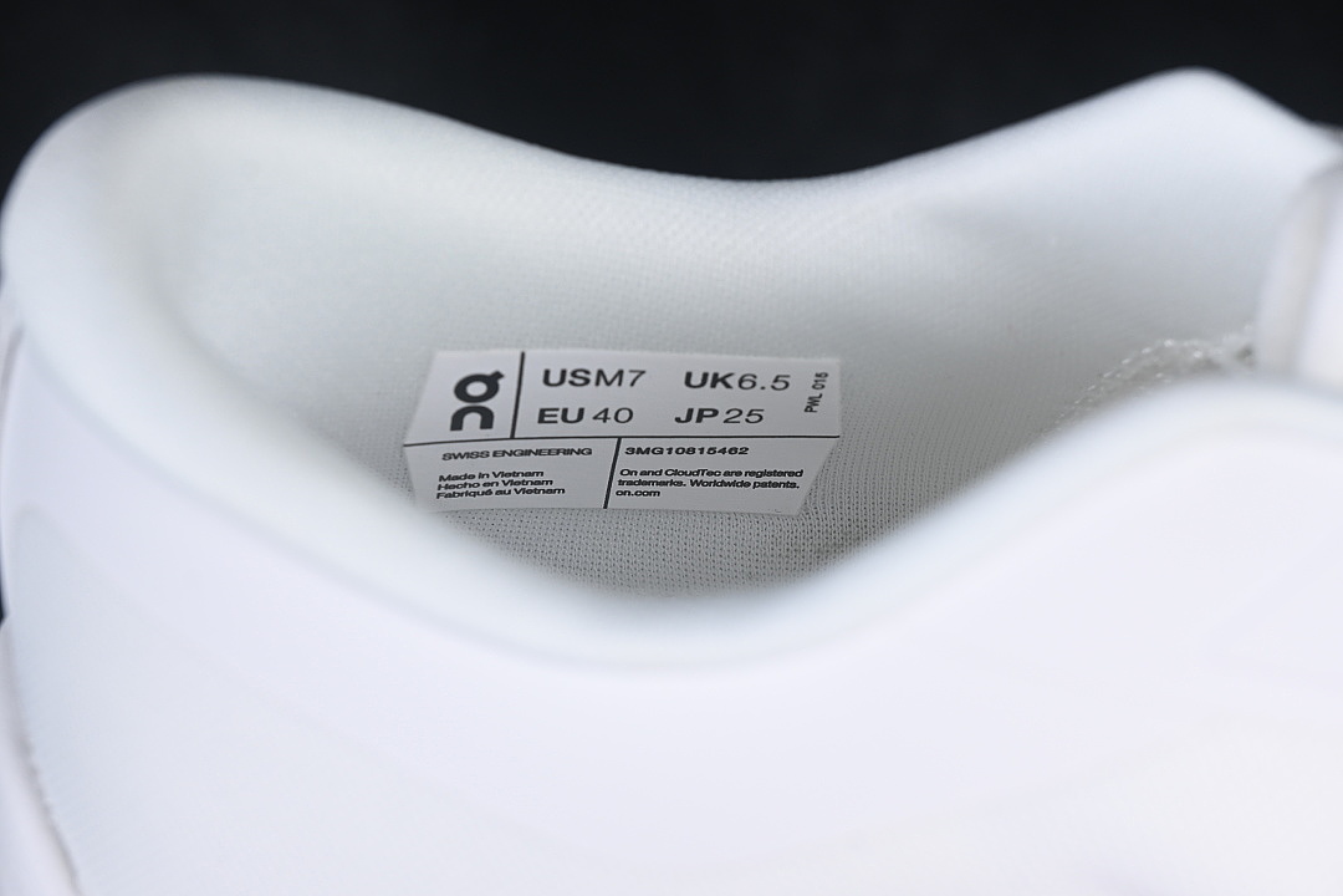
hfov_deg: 27.0
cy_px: 448
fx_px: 2798
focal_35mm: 75
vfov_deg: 18.2
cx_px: 672
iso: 160
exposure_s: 1/60
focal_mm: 50
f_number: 8
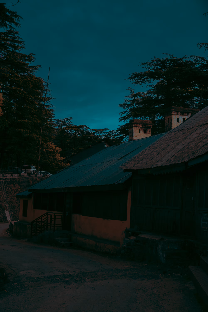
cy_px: 156
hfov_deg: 26.5
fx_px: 442
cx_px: 104
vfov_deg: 38.9
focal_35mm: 51
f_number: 4.2
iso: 160
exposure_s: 1/160
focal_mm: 34
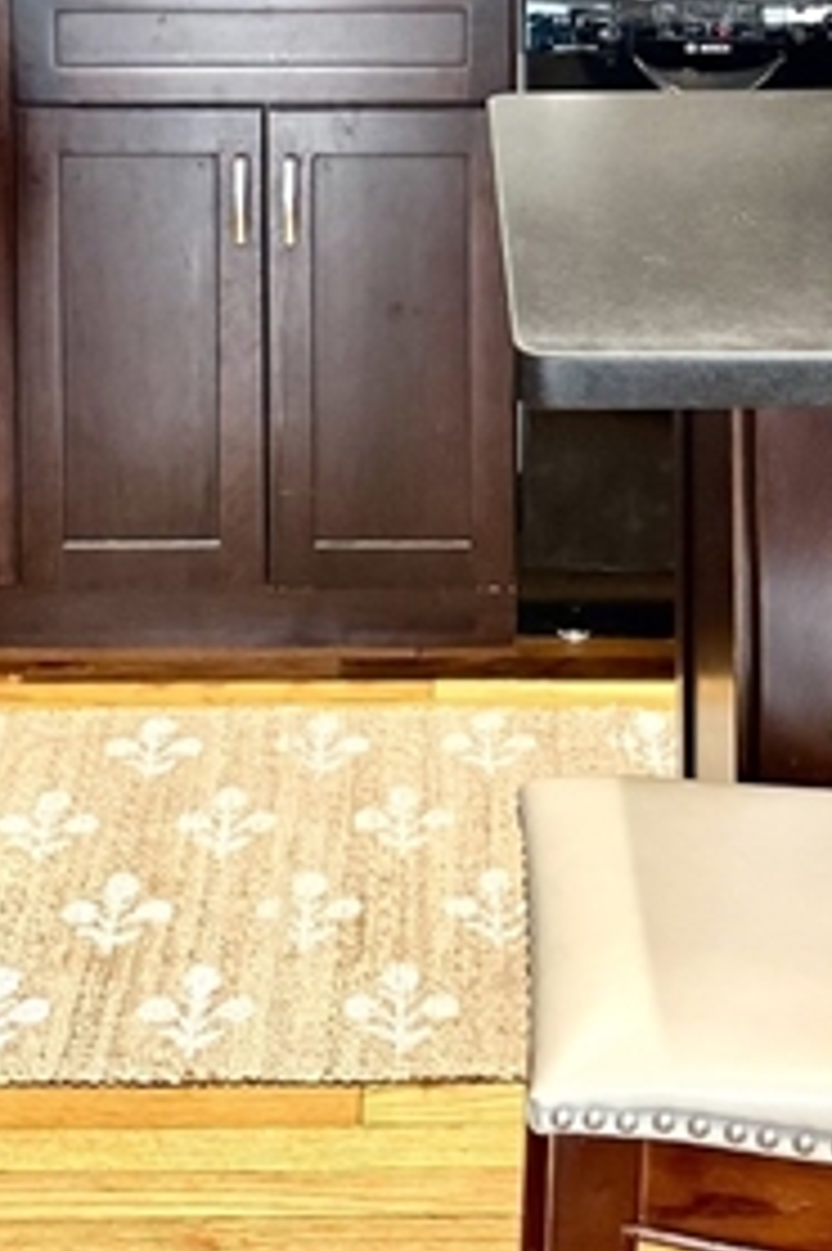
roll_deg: +1.8
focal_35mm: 69
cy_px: -207
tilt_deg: -4.1
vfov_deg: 26.4
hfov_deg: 19.7
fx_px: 2395
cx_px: 427
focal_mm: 6.76
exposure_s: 1/60
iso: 640
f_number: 1.78
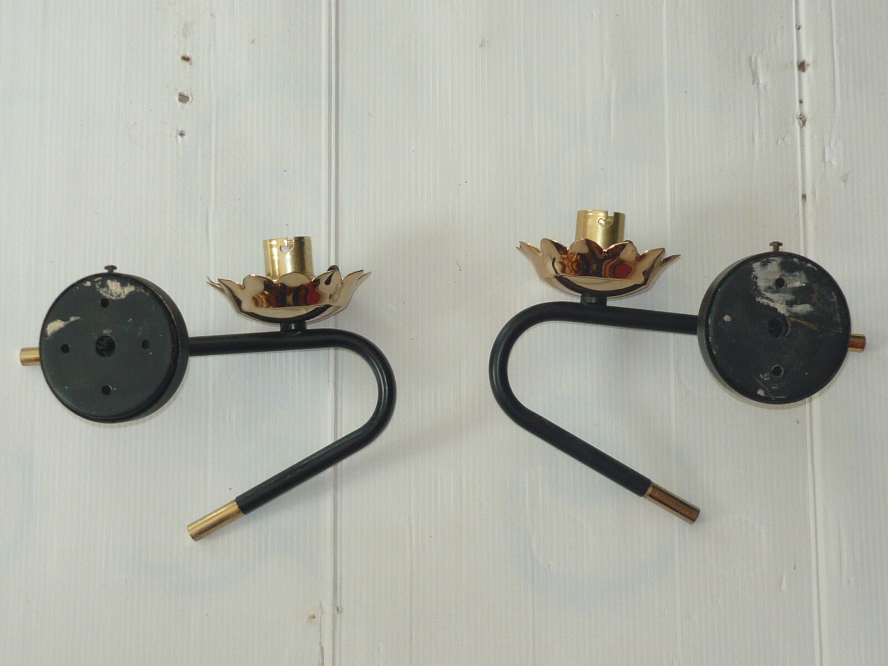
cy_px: 333
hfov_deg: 24.1
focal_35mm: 81
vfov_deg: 18.2
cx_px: 444
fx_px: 2078
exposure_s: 1/80
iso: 100
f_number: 3.2
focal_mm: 8.4
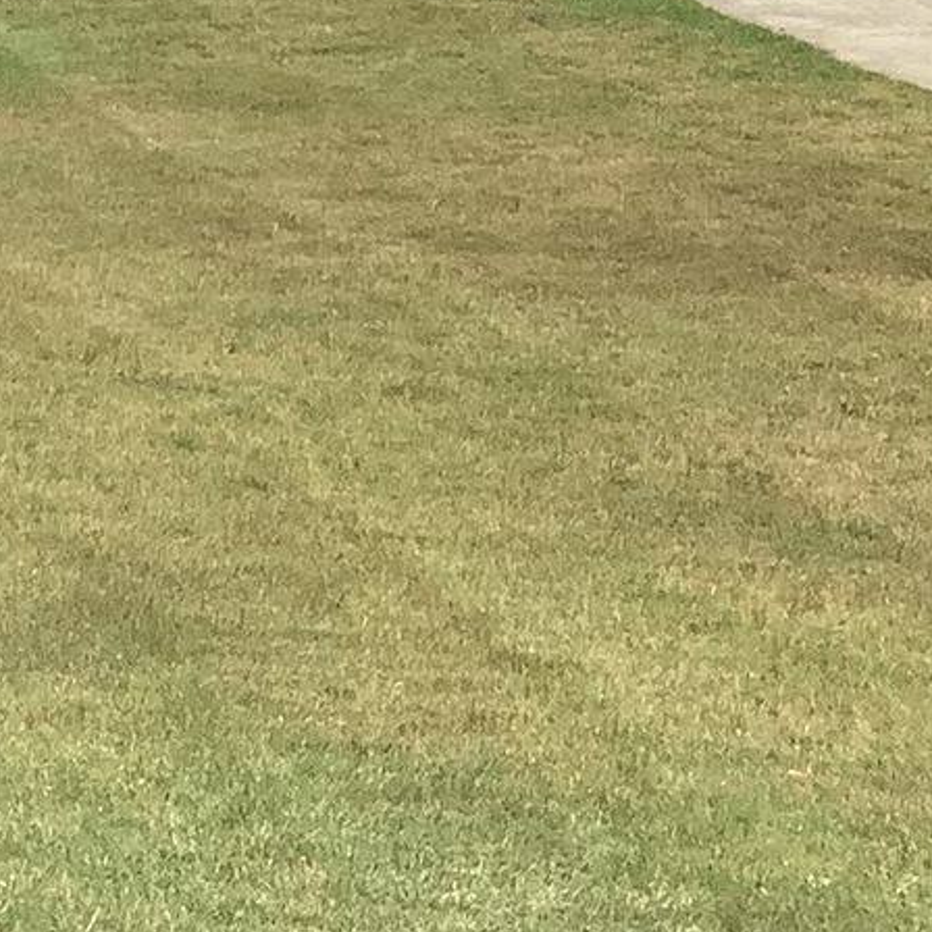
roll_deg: +0.6
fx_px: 4295
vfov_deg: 11.9
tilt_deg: -3.3
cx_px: -12
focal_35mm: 141
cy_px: -397
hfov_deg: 12.2
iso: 25
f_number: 2.4
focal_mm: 3.3
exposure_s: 1/1116
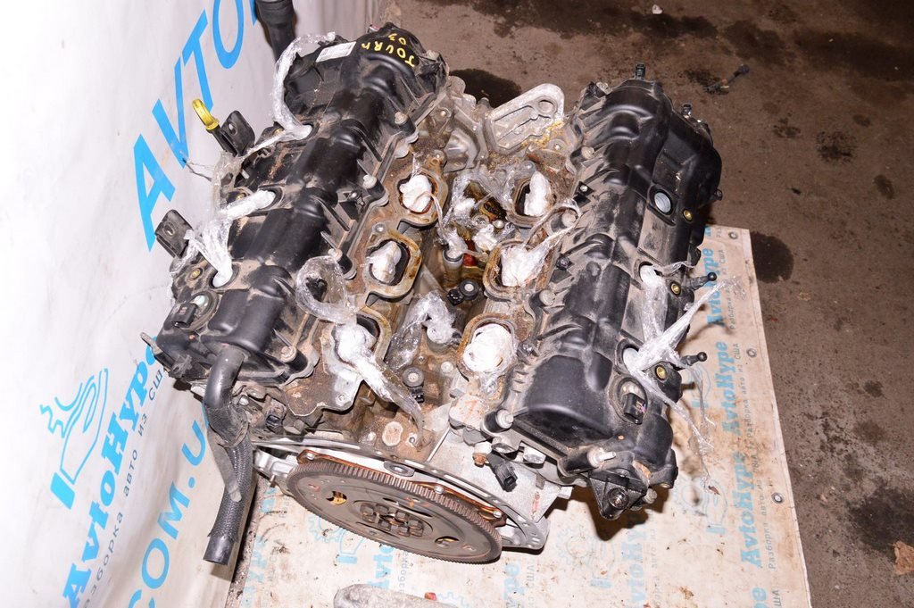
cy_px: 304
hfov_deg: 62.0
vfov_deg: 43.5
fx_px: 761
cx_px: 457
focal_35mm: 30
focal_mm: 20
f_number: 8
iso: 1600
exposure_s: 1/160
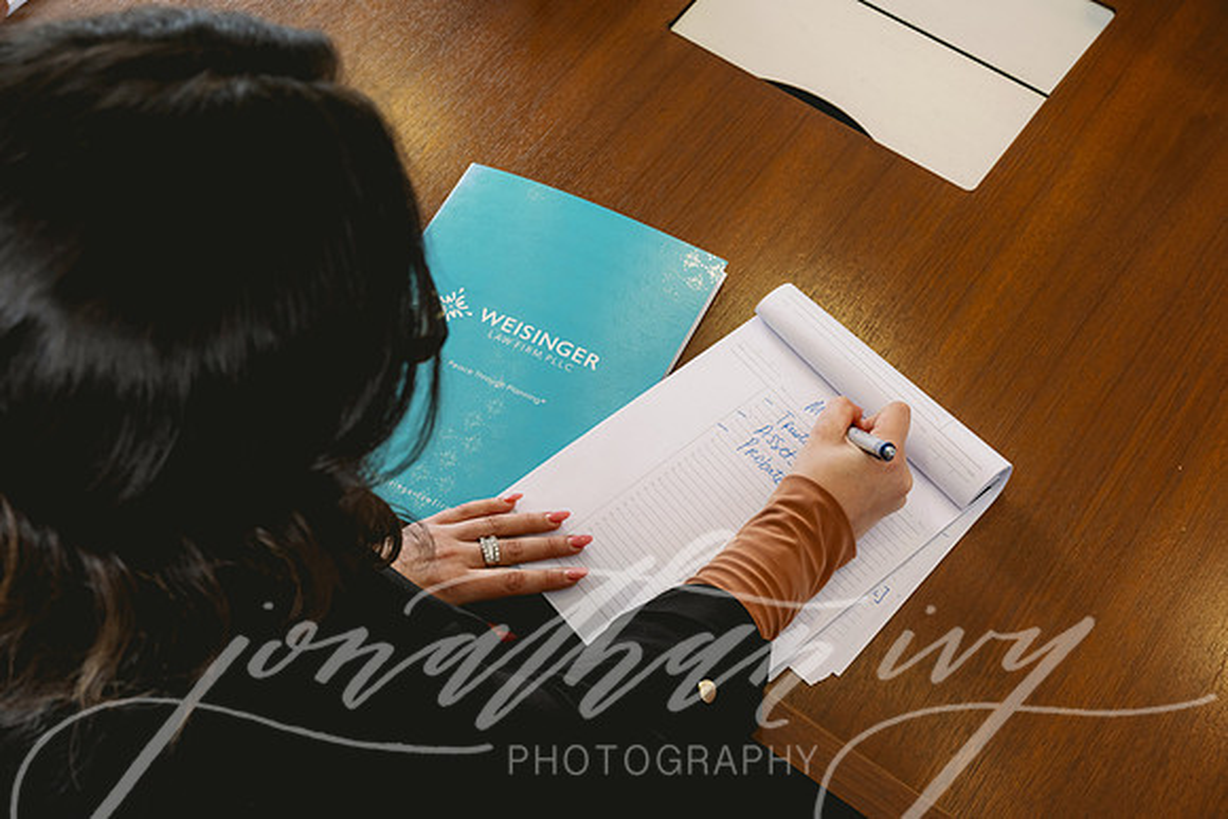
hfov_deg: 41.9
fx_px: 1604
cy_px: 410
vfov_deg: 28.7
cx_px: 614
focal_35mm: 47
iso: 1000
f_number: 7.1
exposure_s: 1/160
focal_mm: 47
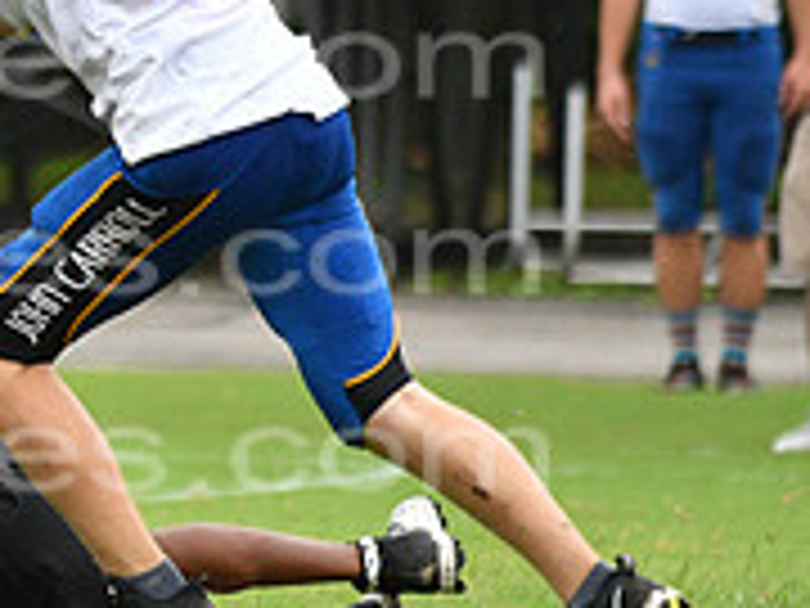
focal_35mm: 649
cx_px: -468
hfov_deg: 3.0
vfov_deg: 2.3
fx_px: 15186
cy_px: 164
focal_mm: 140
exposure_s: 1/3200
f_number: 3.5
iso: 800
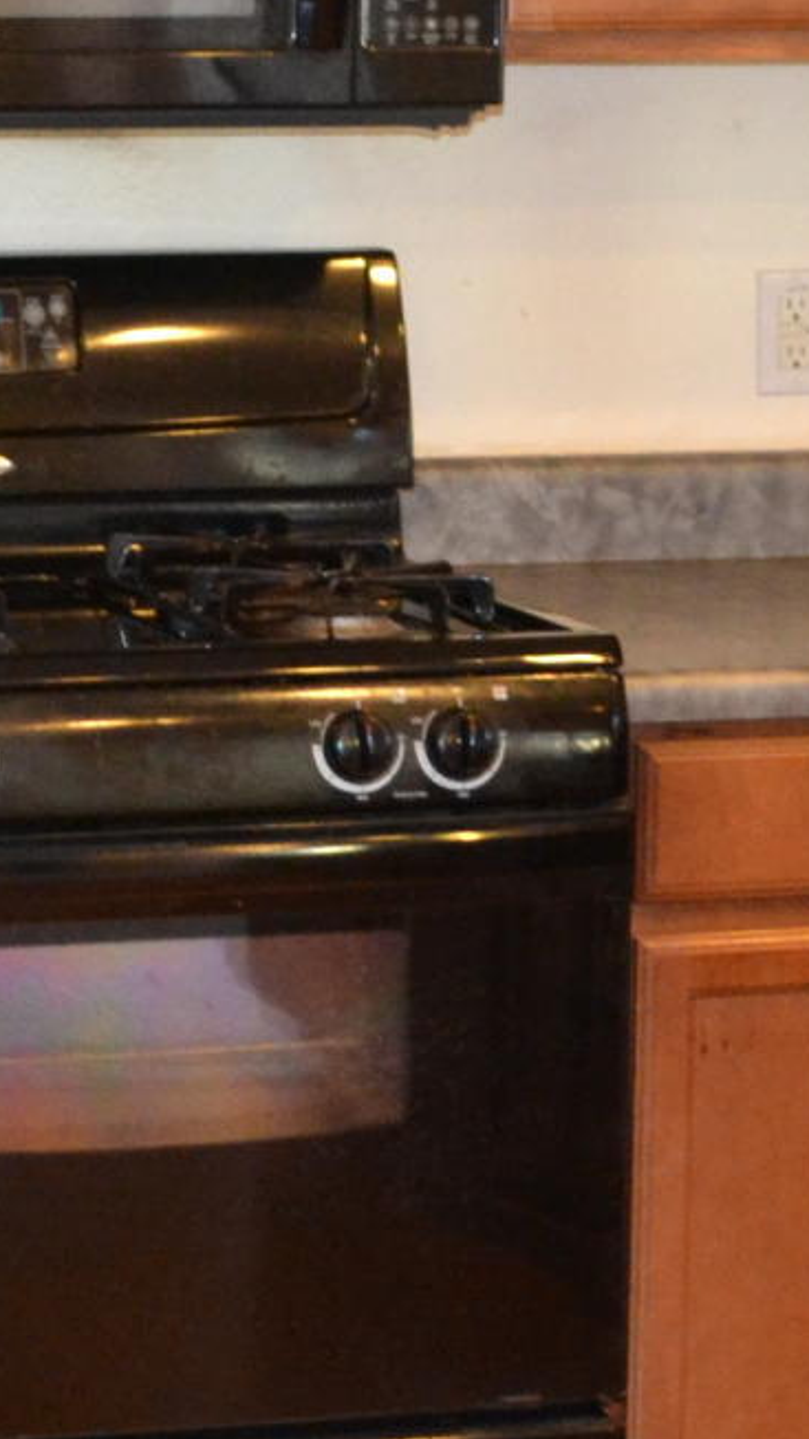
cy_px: 137
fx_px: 4961
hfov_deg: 9.2
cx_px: -123
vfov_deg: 16.3
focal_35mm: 130
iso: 1250
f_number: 3.5
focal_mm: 18
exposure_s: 1/60
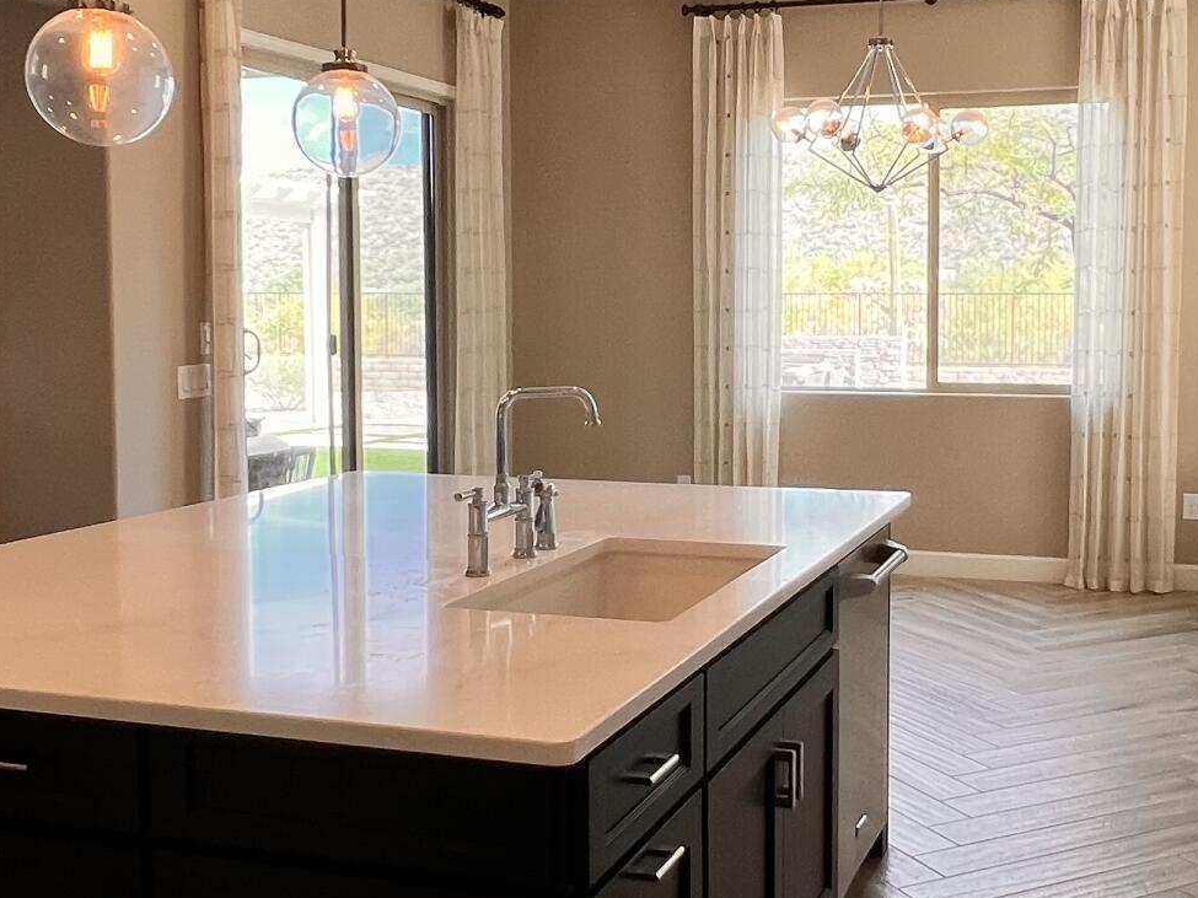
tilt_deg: -3.1
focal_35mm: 40
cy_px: 392
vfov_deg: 35.9
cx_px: 737
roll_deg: +0.0
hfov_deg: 46.5
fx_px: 1384
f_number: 1.8
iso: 50
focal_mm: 1.57
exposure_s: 1/120
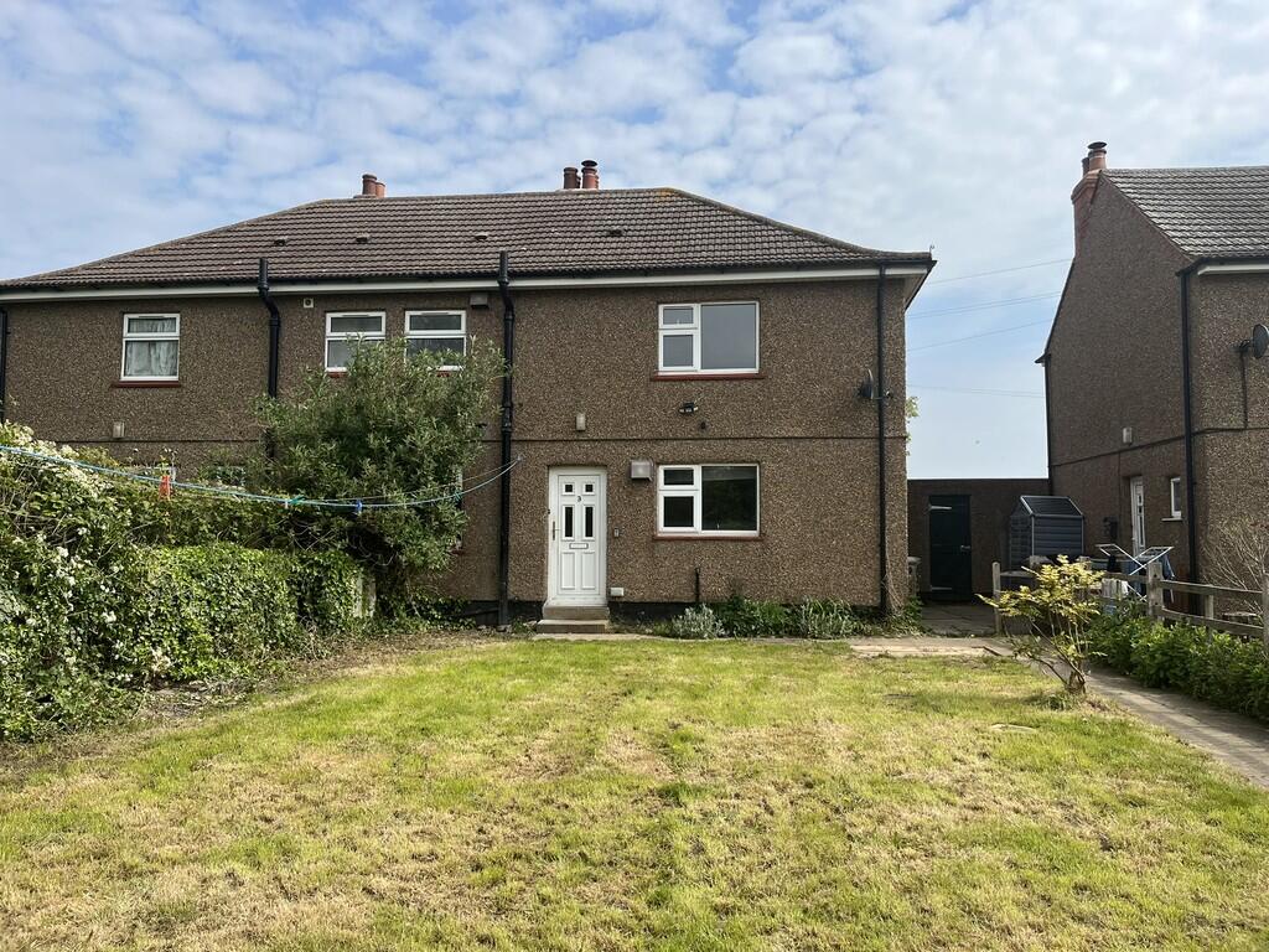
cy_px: 476
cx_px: 634
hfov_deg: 67.3
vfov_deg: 53.1
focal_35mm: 26
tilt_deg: +3.1
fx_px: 953
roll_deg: +0.4
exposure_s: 1/3521
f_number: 1.6
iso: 50
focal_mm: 5.1
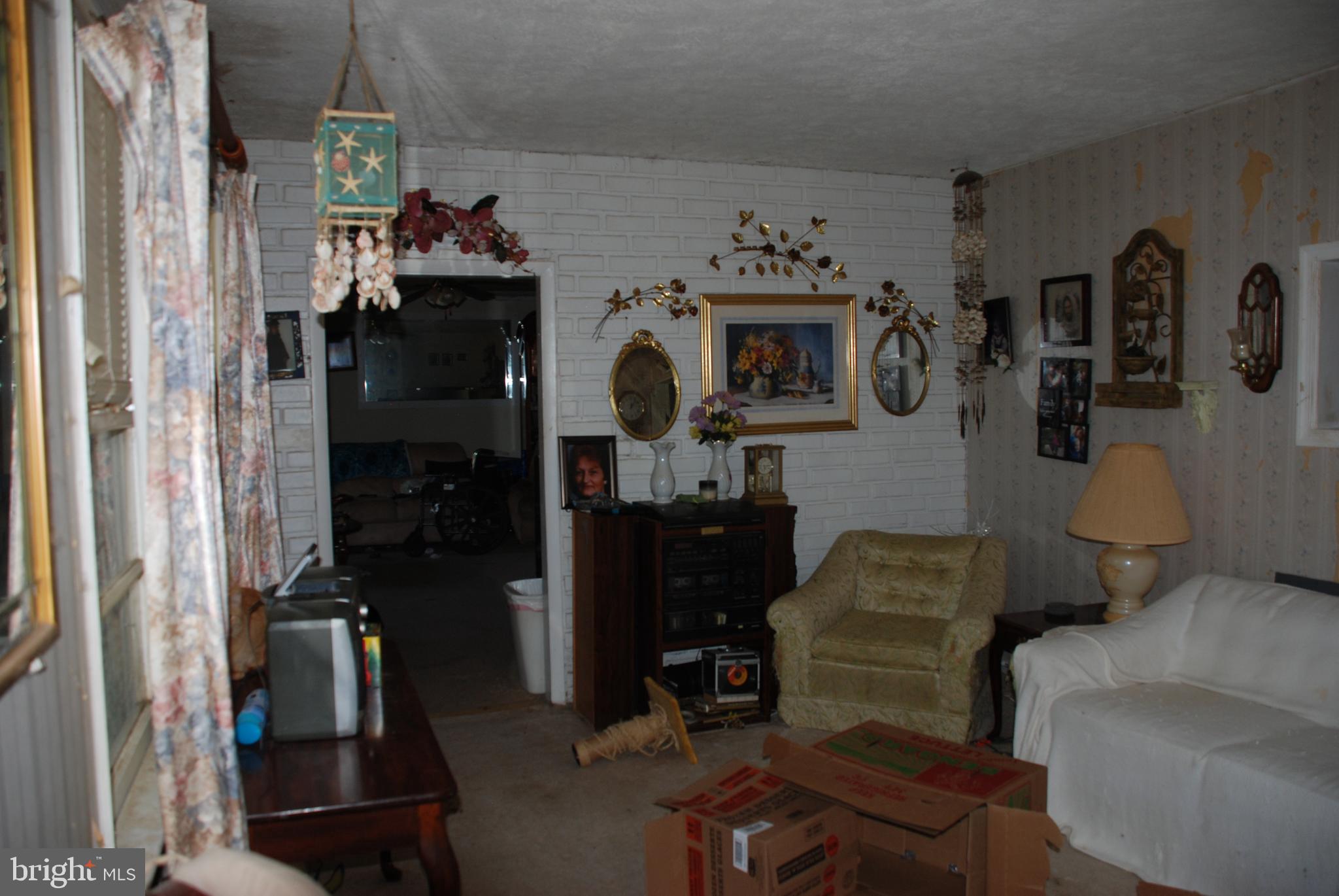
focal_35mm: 27
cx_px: 670
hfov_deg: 67.3
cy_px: 448
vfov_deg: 48.0
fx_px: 1005
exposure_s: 1/60
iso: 200
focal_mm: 18
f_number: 3.5
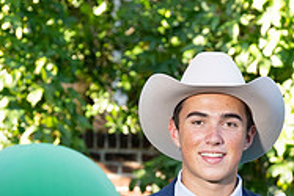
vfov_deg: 5.1
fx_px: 2207
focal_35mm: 270
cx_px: 396
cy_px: 267
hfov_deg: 7.5
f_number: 5
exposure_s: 1/200
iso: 400
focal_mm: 87
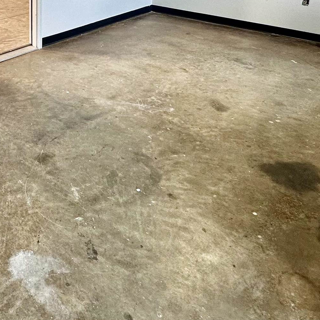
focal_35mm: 38
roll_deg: +1.1
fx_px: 397
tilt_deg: -12.0
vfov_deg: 38.9
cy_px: 2
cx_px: 18
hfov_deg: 39.8
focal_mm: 2.22
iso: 160
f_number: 2.2
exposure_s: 1/120
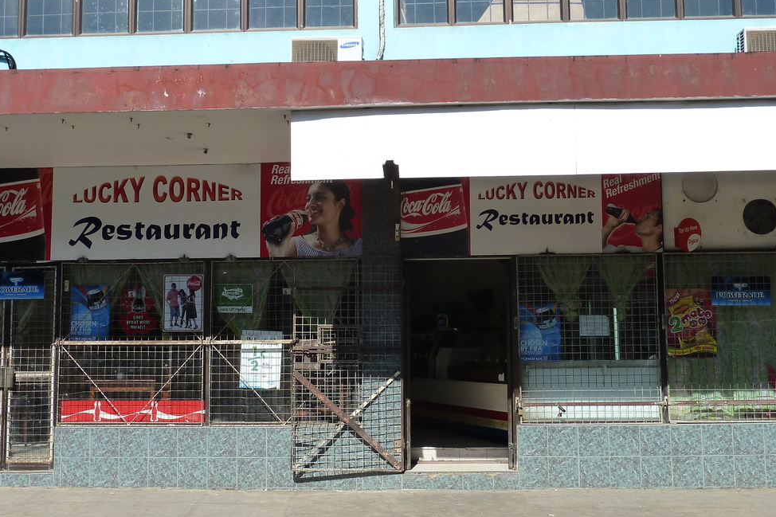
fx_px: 884
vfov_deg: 32.6
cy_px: 259
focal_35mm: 41
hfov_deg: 47.4
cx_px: 394
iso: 125
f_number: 4.5
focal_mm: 5.3
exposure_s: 1/500
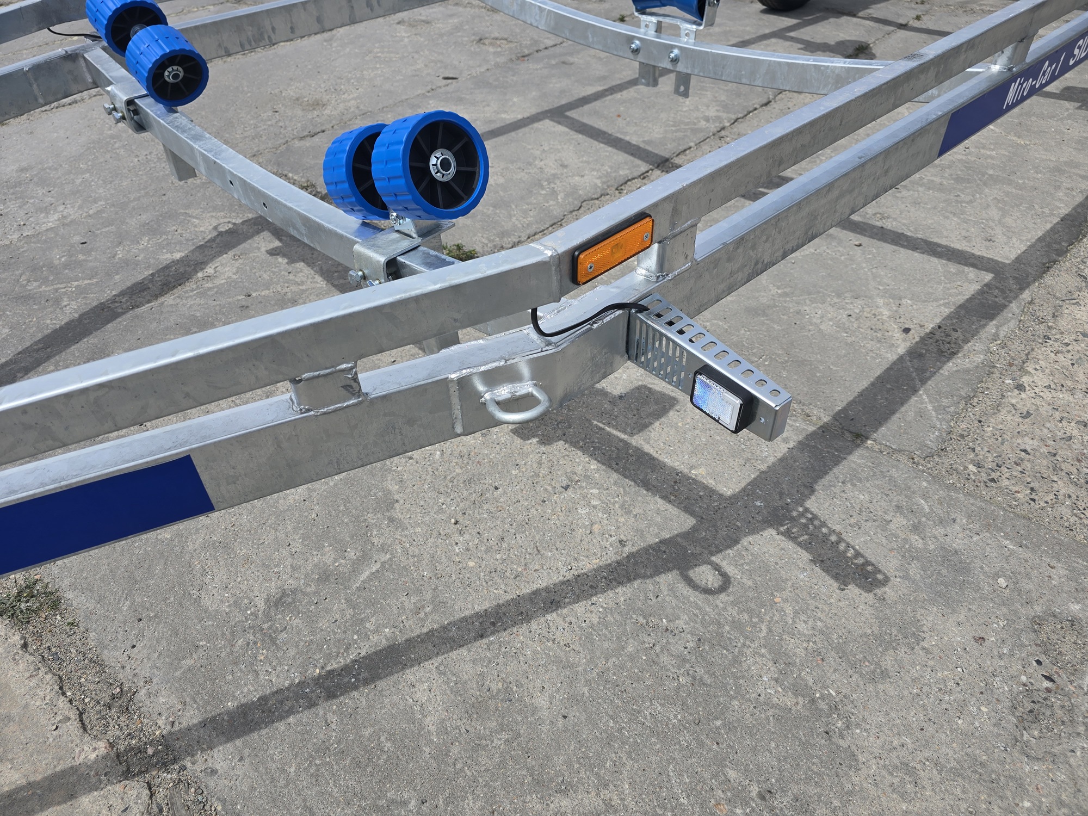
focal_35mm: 23
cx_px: 544
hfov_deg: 73.9
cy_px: 408
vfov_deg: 58.9
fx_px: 723
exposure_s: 1/978
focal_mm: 6.3
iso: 12
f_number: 1.7
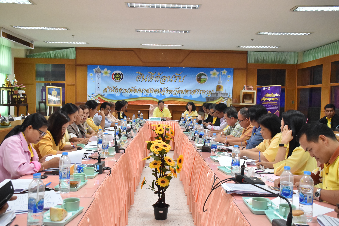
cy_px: 113
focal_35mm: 39
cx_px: 170
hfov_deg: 49.6
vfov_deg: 34.2
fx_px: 367
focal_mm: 26
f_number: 6.3
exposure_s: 1/160
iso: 2000
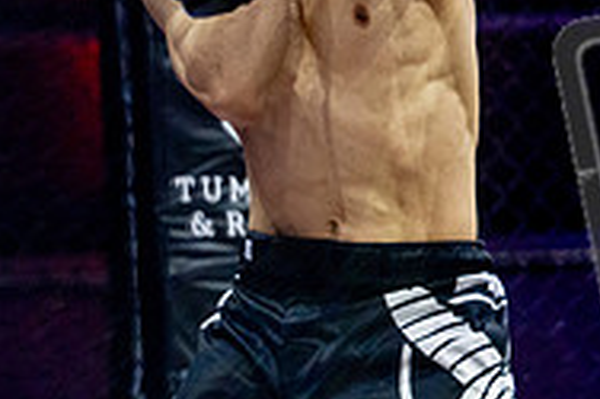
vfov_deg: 5.0
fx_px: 4596
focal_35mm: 276
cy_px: 159
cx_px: 620
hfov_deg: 7.4
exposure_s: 1/1250
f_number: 2.8
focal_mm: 70
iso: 3200
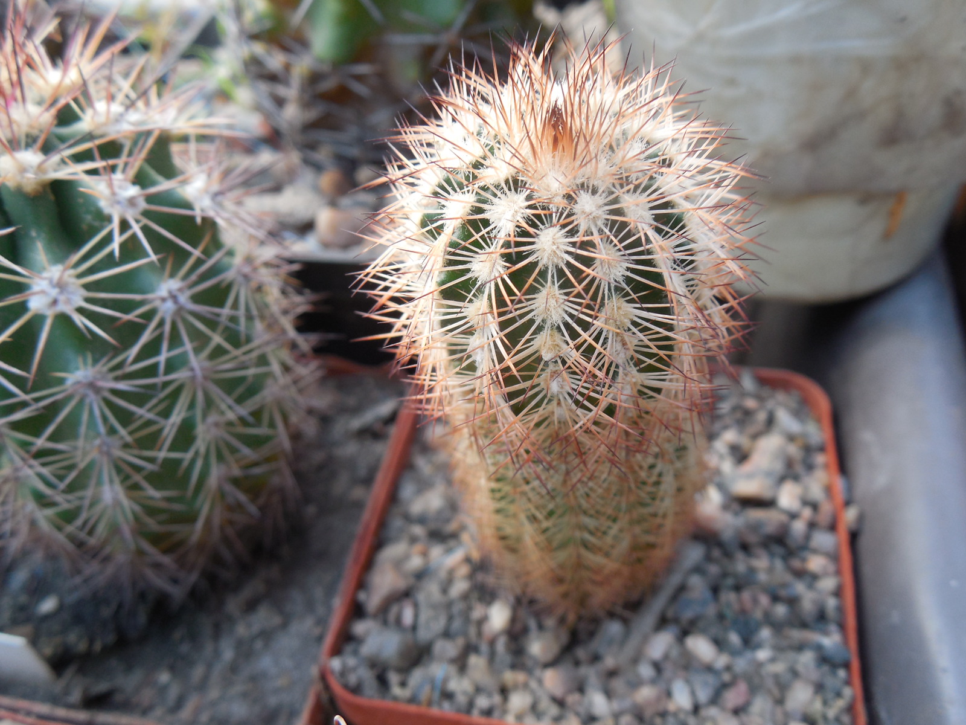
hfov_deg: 58.4
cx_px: 483
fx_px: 865
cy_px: 362
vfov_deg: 45.4
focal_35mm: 31
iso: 125
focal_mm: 5.6
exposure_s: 1/40
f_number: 3.6
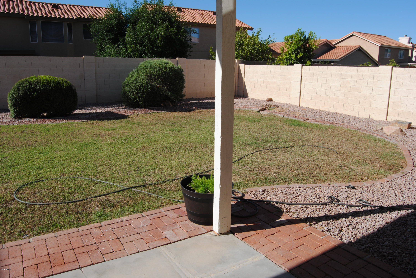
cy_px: 139
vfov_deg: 48.0
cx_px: 208
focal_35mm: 27
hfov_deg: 67.3
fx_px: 312
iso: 100
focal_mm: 18
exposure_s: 1/250
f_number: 8
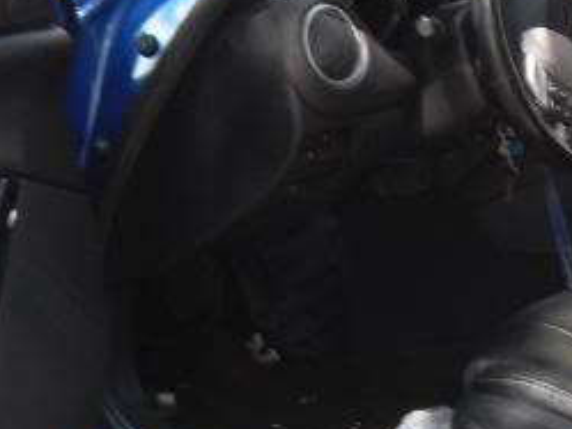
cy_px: 424
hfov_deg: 14.1
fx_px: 2314
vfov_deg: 10.5
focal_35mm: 140
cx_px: 379
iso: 100
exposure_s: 1/60
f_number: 2.8
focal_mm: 6.3
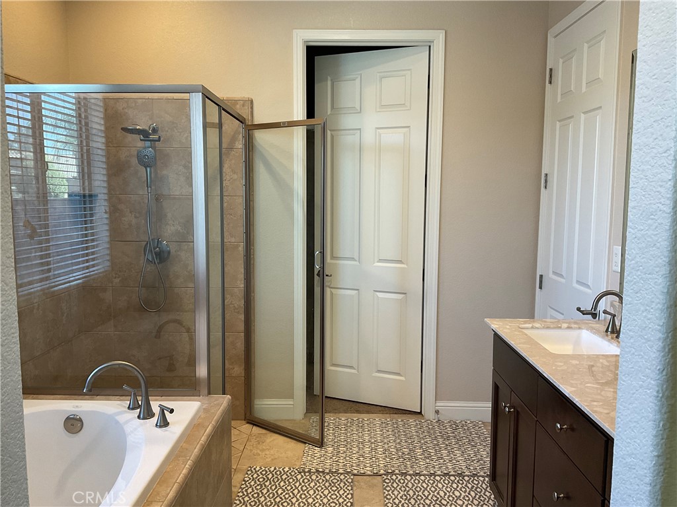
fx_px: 567
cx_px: 338
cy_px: 254
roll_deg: -0.7
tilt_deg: -6.2
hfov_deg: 61.7
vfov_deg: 48.2
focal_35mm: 29
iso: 80
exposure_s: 1/60
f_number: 1.8
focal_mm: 3
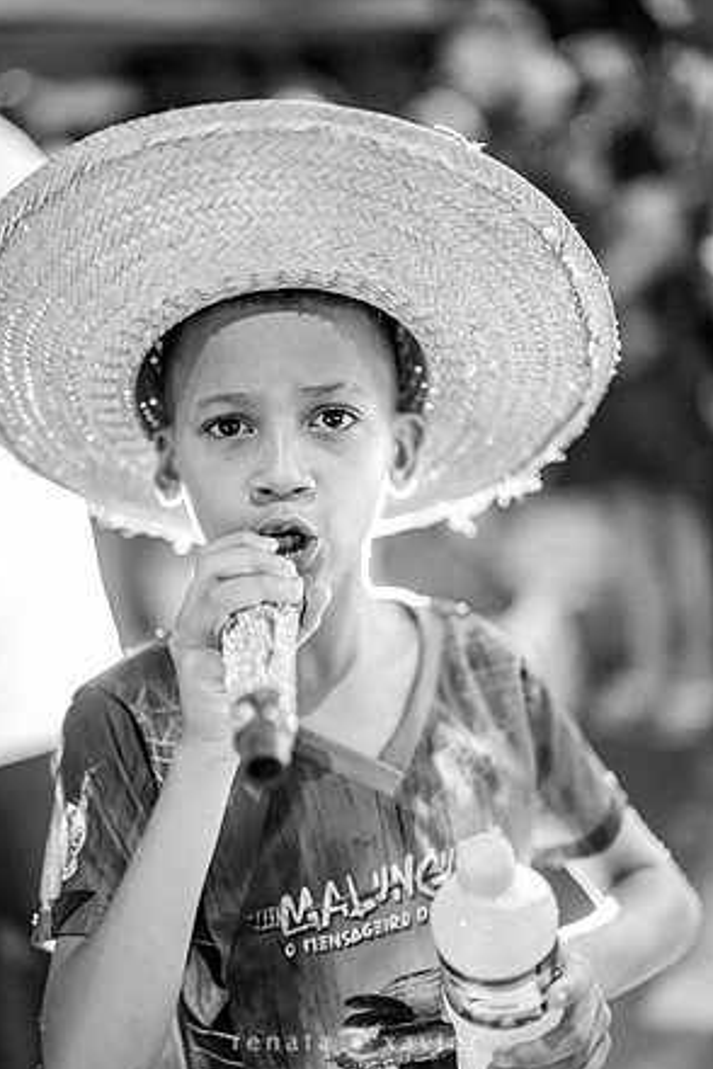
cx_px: 352
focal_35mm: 51
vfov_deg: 38.9
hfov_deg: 26.5
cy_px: 541
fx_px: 1515
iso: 2500
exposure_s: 1/320
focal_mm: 50
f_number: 1.2
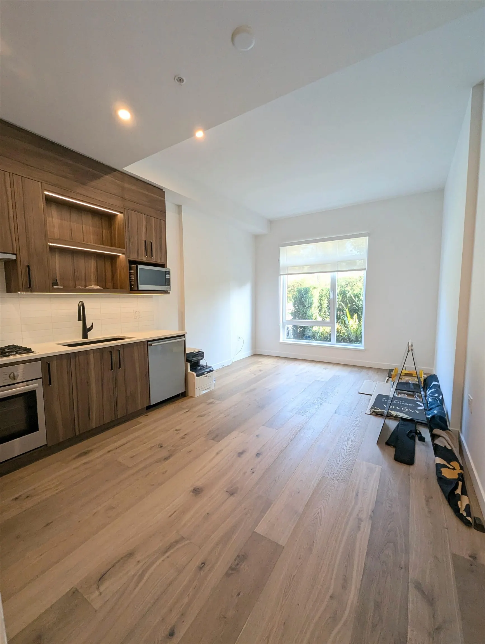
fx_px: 242
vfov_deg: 106.1
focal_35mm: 13
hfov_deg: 90.0
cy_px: 322
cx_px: 242
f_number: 2.2
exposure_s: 1/120
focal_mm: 1.95
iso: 166
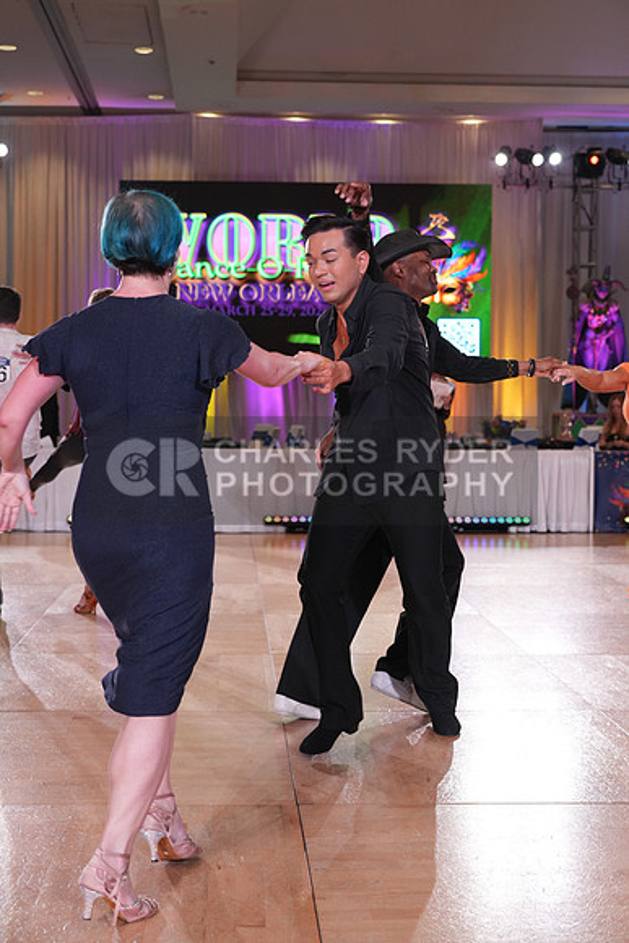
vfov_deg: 41.1
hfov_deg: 28.1
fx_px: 1257
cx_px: 314
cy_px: 472
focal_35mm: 48
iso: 1250
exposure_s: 1/320
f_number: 4
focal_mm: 48
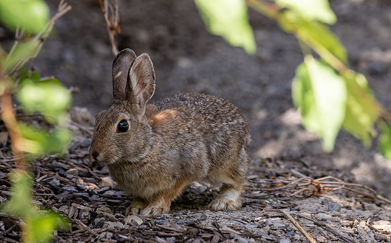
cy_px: 114
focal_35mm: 382
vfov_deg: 3.4
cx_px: 222
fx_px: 4068
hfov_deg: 5.5
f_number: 8
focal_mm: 330
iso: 250
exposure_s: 1/100
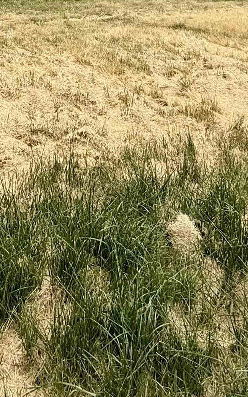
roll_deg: -2.2
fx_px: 476
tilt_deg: -5.1
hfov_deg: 28.2
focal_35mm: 44
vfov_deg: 38.0
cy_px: -35
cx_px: 27
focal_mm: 2.22
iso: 64
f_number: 2.2
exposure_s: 1/2320
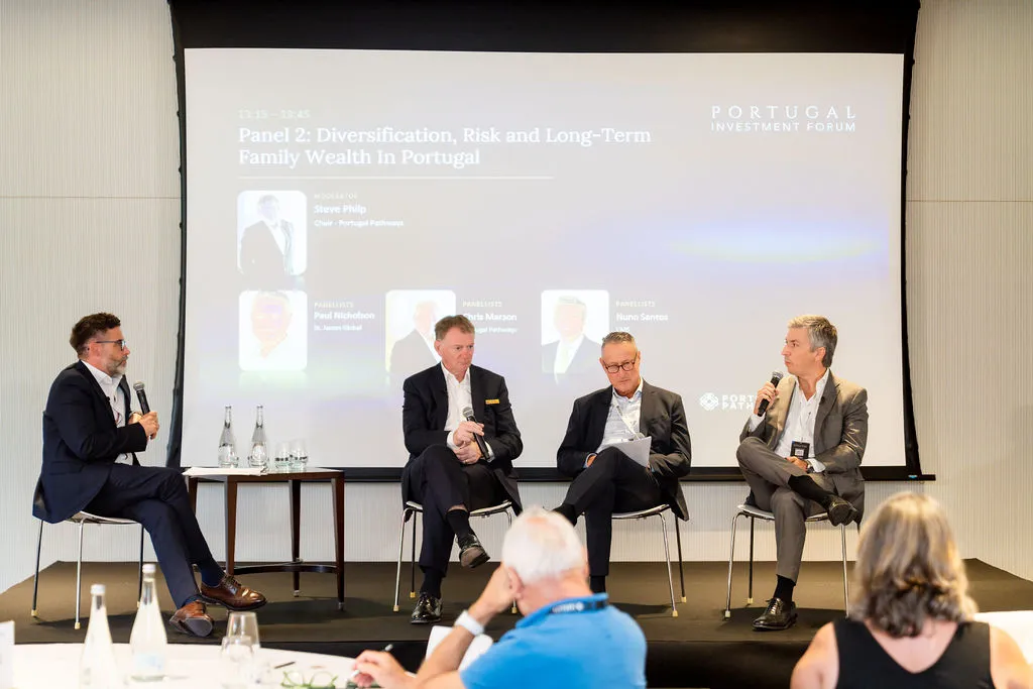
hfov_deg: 29.0
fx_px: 1994
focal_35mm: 69
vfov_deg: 19.6
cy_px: 332
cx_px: 515
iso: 2000
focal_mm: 65
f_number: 2.8
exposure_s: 1/250
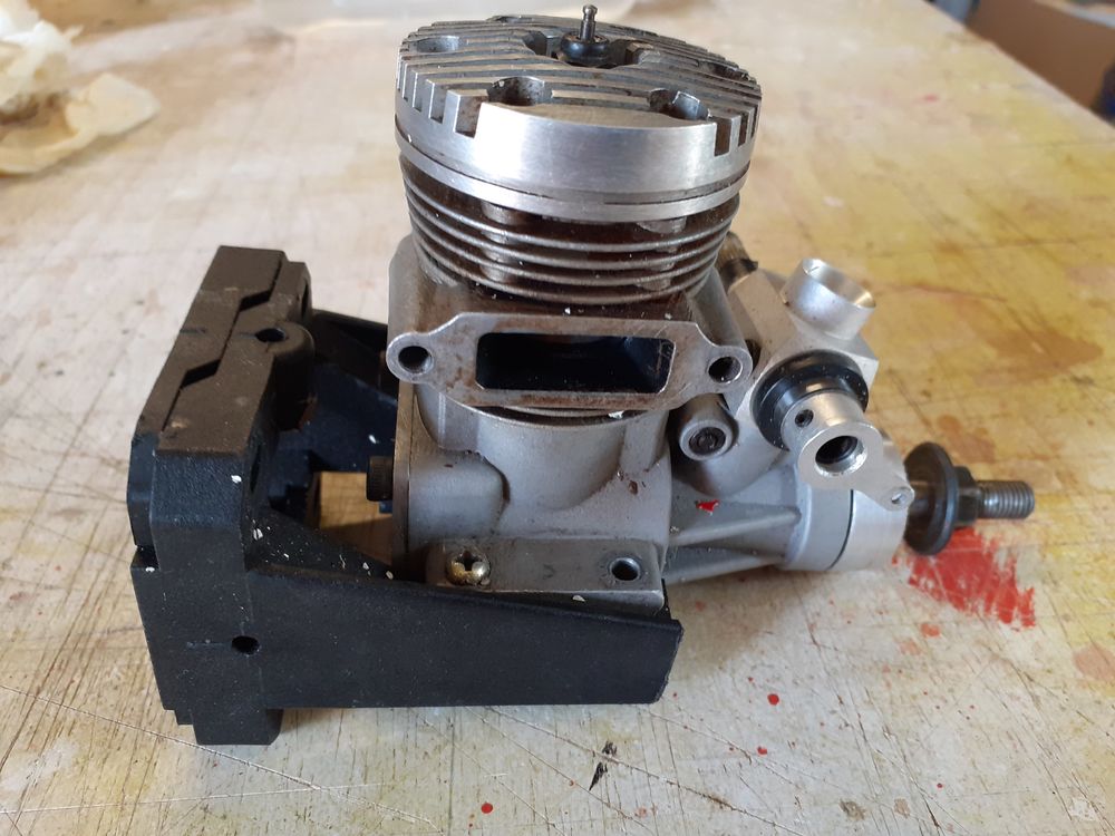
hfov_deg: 65.3
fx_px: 870
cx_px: 558
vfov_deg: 51.4
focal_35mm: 27
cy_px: 418
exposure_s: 1/50
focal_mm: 3.6
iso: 125
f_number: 1.9
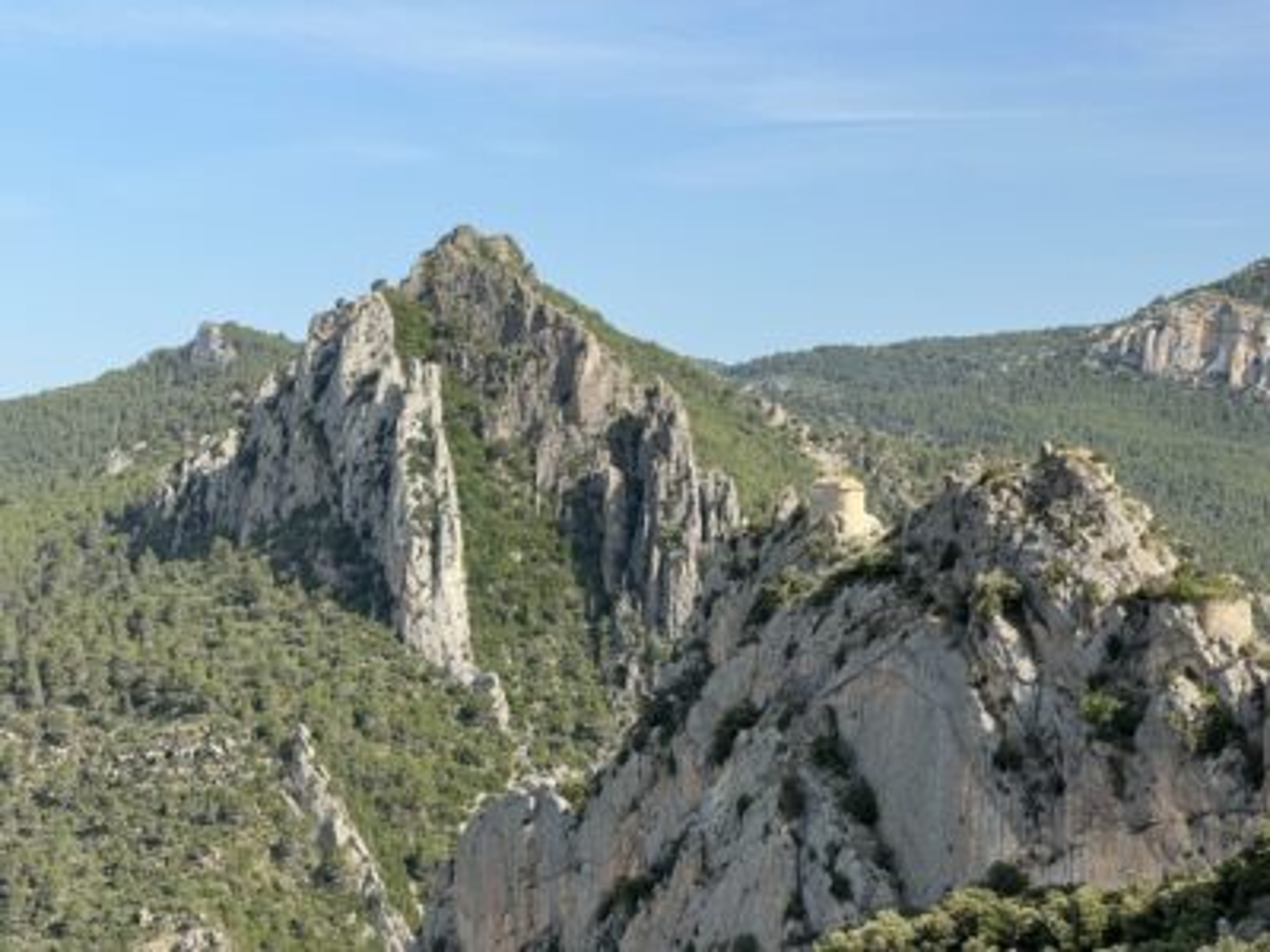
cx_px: 635
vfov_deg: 19.1
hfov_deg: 25.3
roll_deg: -1.7
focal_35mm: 77
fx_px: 2825
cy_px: 476
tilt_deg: +2.6
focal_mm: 9
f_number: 2.8
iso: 32
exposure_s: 1/167
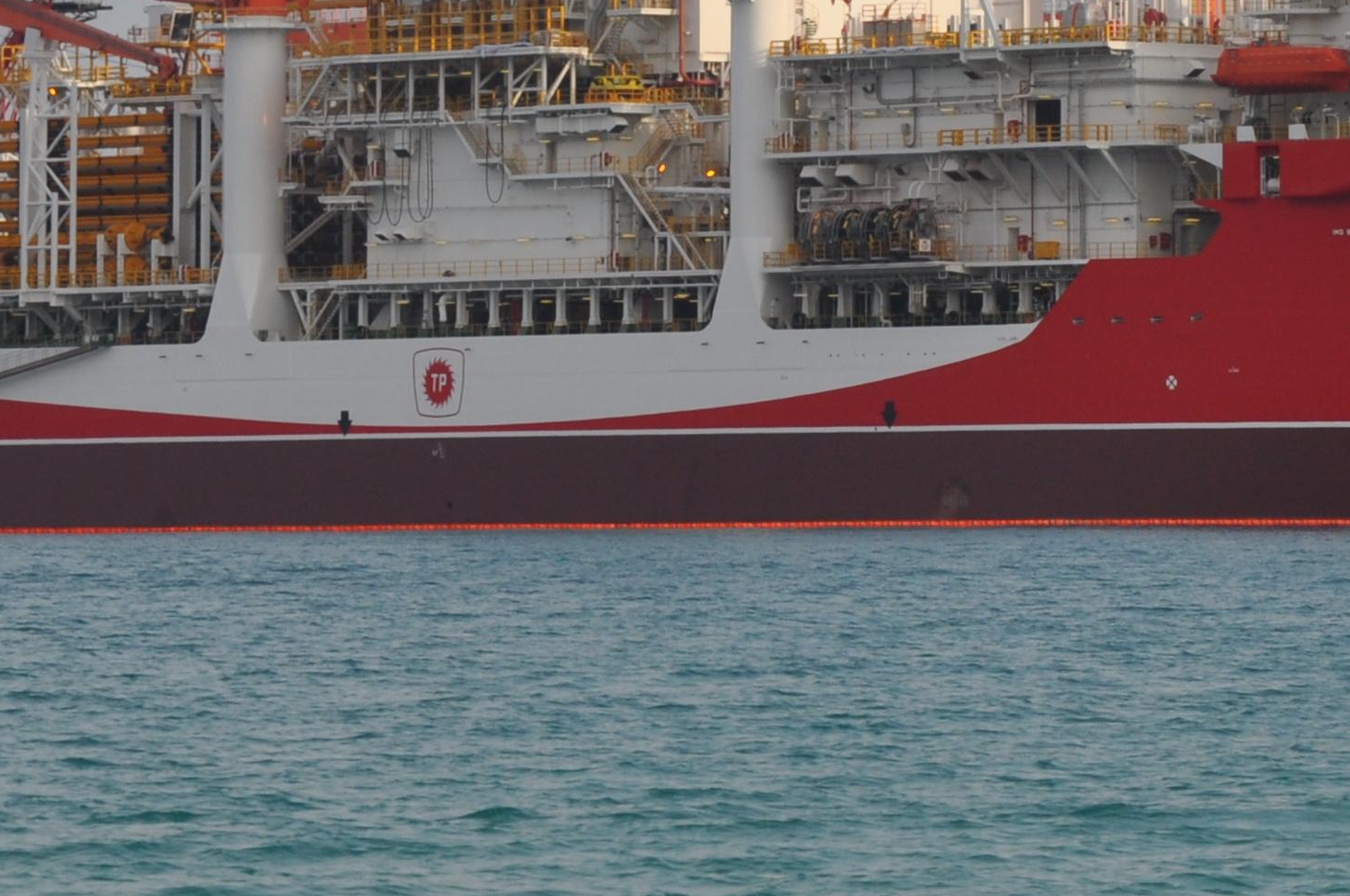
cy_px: -228
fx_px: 10825
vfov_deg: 4.7
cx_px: 1186
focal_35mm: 289
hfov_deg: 7.1
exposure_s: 1/320
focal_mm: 66
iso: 200
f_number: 9
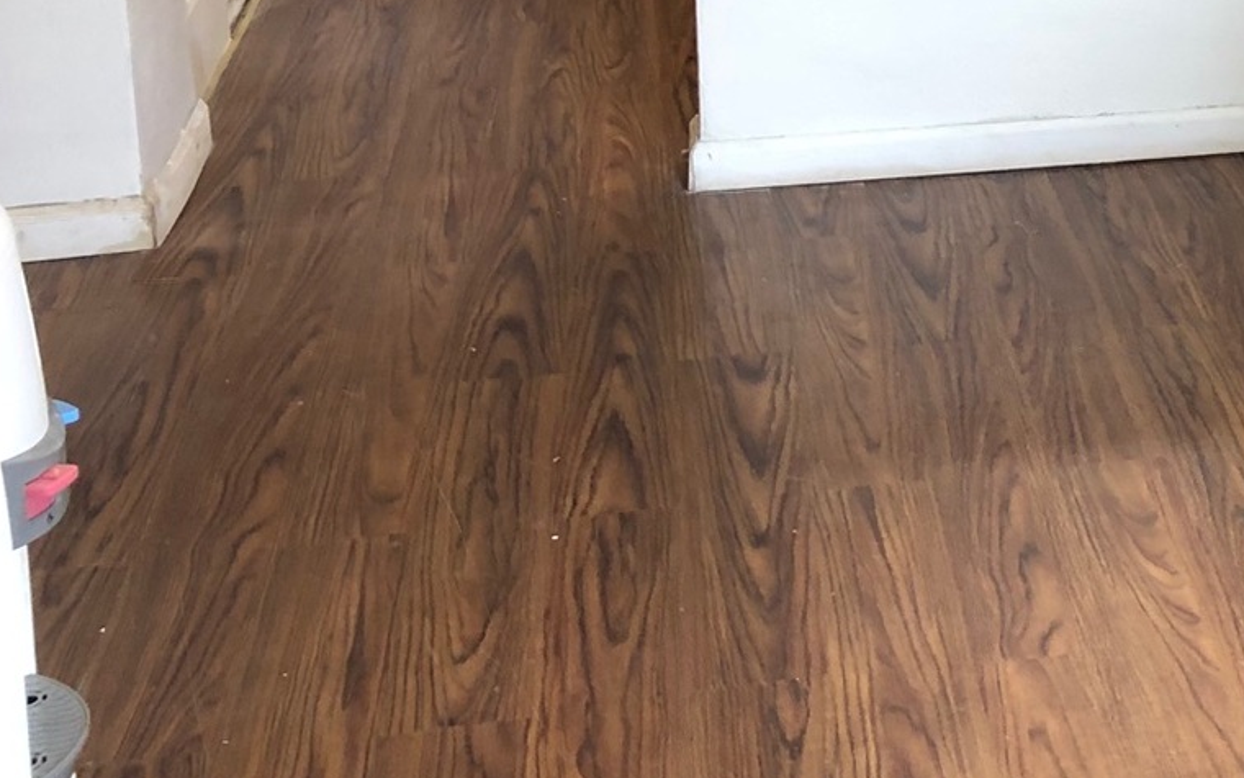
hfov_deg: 24.6
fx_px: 2543
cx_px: 1534
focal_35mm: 75
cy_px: -11
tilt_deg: -14.7
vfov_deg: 17.0
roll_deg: -3.3
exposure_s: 1/17
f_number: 1.8
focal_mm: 3.99
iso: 40
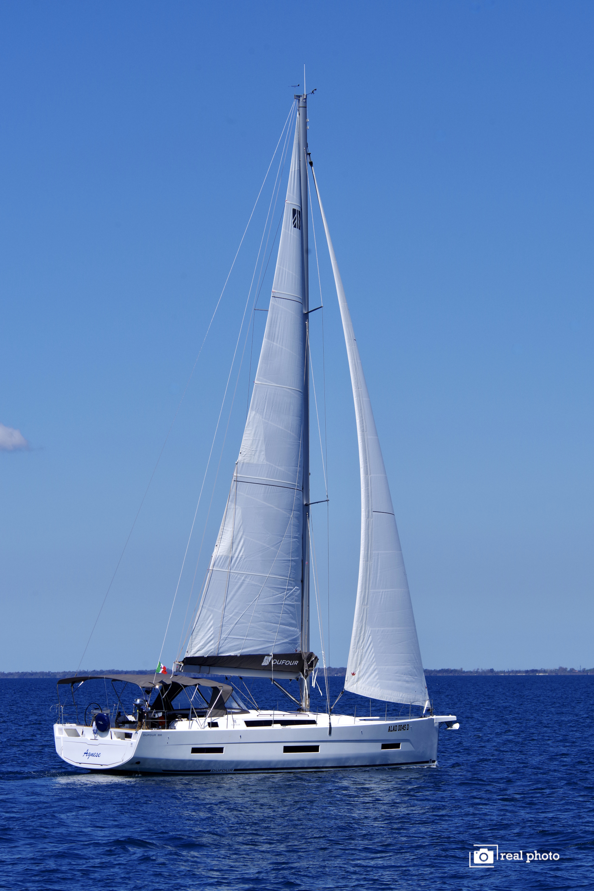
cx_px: 297
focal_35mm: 153
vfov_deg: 13.4
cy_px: 446
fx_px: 3785
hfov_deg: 9.0
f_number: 13
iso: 200
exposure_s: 1/500
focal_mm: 153
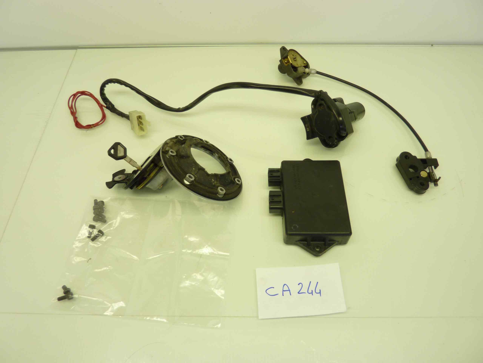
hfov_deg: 69.4
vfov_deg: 54.9
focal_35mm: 25
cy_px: 182
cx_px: 242
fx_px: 349
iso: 80
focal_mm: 4.1
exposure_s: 1/30
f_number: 3.3
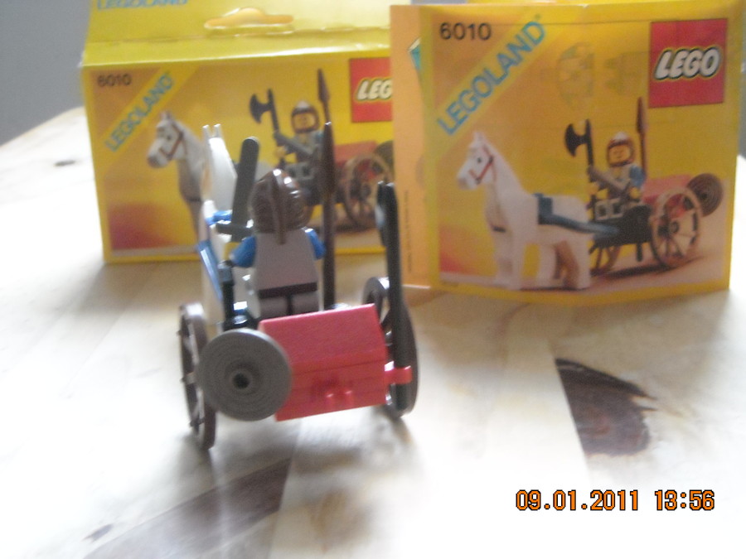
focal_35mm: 54
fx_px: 1164
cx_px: 373
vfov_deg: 27.0
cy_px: 280
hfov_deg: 35.5
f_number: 3.3
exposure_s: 1/15
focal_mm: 8.85
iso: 800
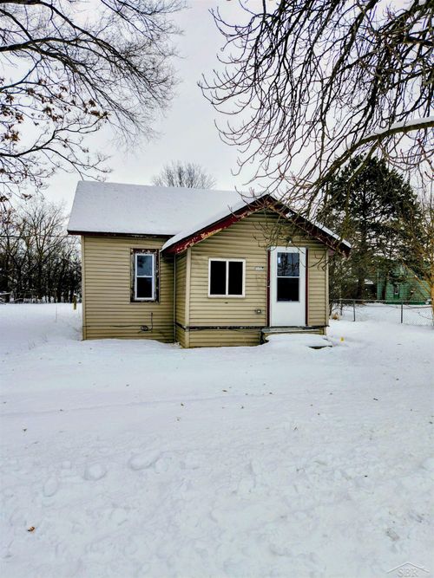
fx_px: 385
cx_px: 217
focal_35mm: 23
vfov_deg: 73.9
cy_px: 289
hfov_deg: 58.9
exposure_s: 1/1179
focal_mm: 5.4
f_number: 1.8
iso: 20
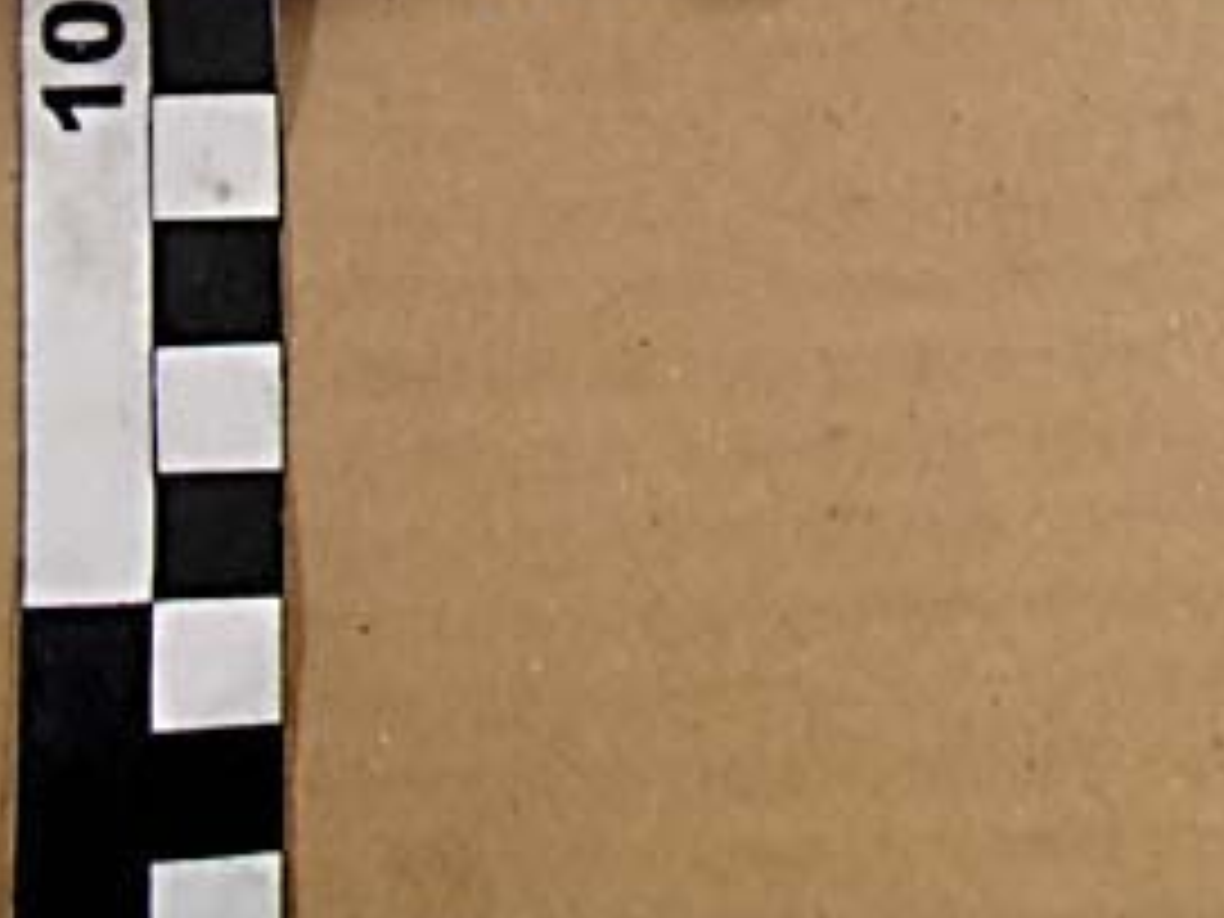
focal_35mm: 66
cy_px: -122
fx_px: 2334
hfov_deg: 29.0
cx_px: 909
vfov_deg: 21.0
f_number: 3.9
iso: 160
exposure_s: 1/60
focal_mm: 5
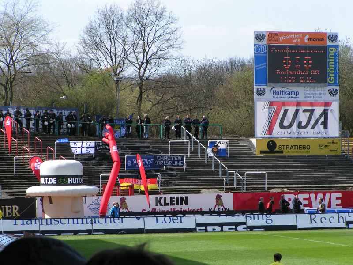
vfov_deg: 8.2
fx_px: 1836
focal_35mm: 180
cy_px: 132
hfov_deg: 11.0
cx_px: 176
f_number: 5.6
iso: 50
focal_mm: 27.5
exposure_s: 1/320
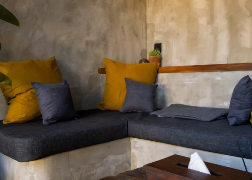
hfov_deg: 54.5
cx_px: 147
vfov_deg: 40.4
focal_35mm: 34
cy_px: 107
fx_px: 243
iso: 800
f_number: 5.6
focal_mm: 15
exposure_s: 1/80
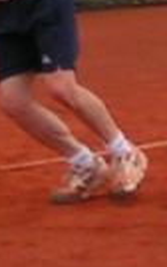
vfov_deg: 15.7
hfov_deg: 9.8
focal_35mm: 130
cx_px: -70
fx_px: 945
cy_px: -16
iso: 50
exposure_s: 1/200
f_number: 2.8
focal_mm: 6.3
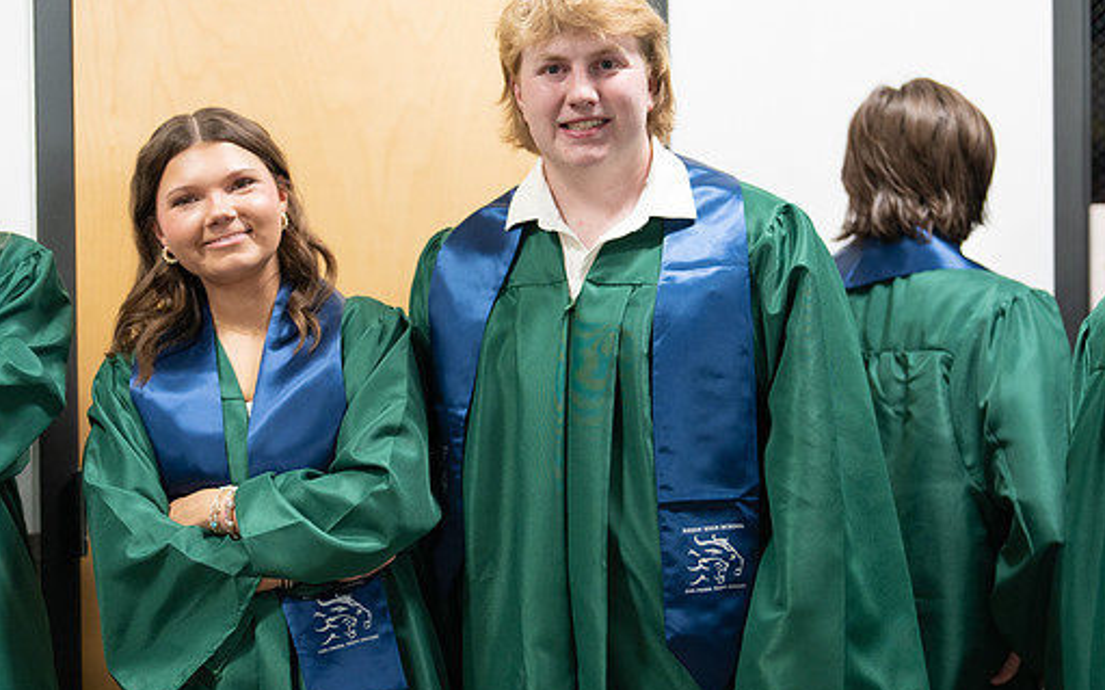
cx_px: 634
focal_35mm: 71
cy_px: 350
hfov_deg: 28.9
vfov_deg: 18.3
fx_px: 2137
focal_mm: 50
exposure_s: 1/320
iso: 500
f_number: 1.2
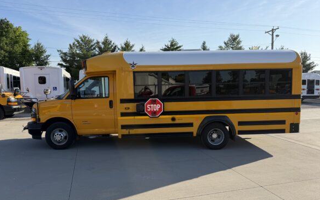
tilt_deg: -7.3
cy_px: 108
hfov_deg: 70.4
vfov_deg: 47.6
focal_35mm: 26
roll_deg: +0.8
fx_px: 227
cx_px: 160
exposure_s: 1/3584
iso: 80
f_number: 1.78
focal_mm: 6.76
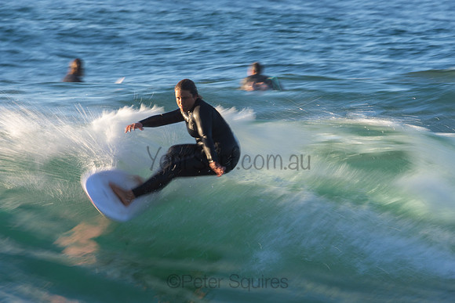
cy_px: 152
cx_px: 228
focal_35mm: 750
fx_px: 9481
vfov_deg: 1.8
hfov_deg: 2.7
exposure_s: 1/25
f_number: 16
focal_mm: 500
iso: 100
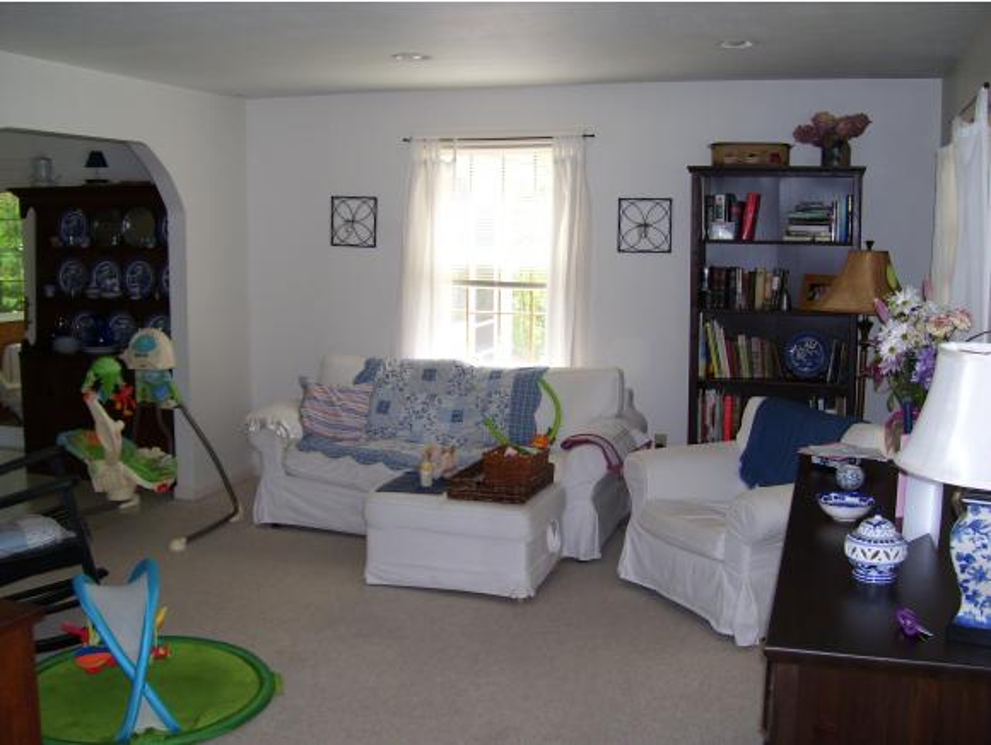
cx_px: 496
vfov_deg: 38.7
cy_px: 372
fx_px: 1060
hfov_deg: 50.1
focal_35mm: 37
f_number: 2.7
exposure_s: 1/60
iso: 80
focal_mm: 6
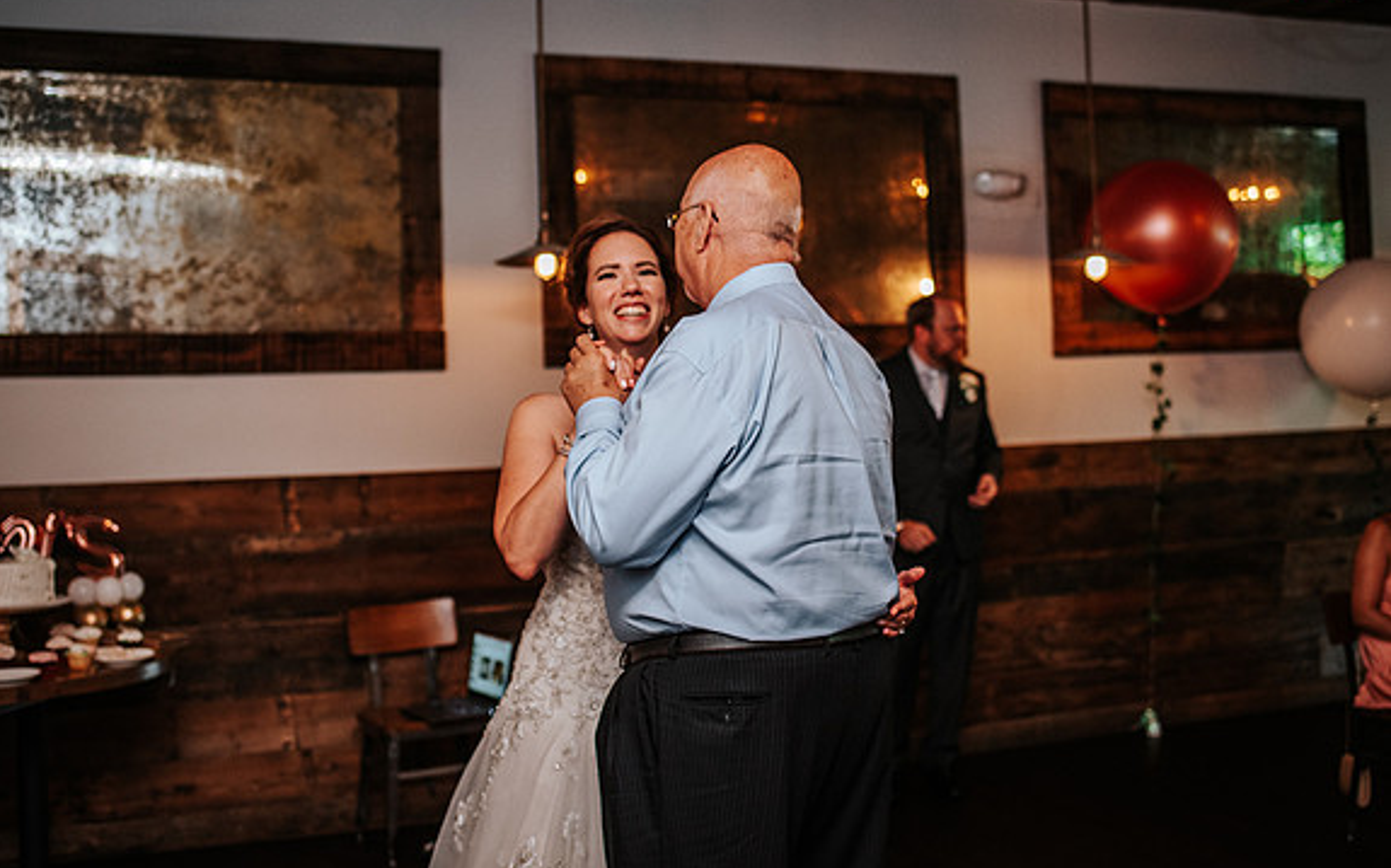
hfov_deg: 46.2
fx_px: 1630
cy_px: 341
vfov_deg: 29.8
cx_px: 699
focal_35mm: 43
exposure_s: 1/200
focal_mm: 35
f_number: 2.2
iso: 1000
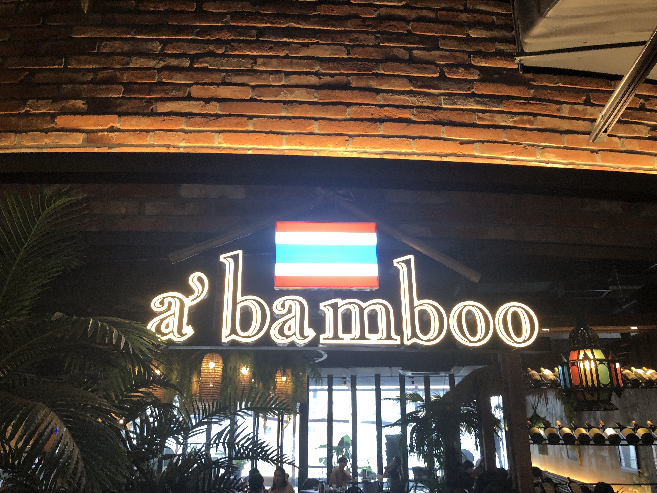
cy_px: 246
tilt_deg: +19.0
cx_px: 328
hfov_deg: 63.4
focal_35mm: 28
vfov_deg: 49.7
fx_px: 531
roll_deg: -0.8
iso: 40
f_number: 1.8
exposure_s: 1/24
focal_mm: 3.99
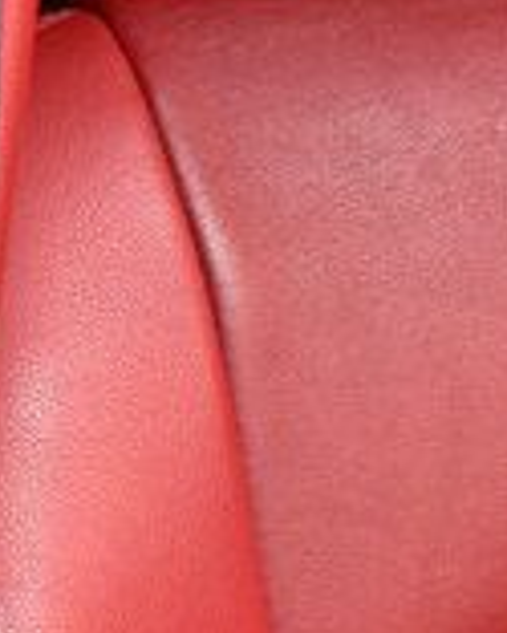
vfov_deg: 11.5
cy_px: 564
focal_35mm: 166
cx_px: -673
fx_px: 3111
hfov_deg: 8.6
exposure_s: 1/60
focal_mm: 18
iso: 400
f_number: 8
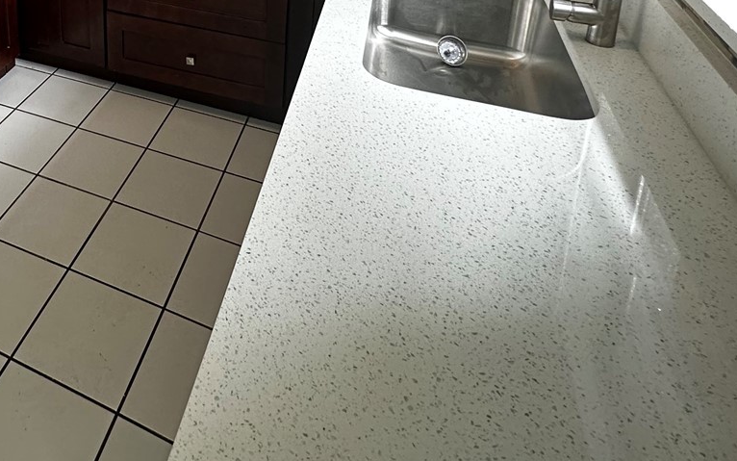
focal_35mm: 31
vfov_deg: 32.6
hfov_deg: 54.6
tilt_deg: -13.8
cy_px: -108
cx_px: 95
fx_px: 623
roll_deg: +2.0
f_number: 2.2
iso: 200
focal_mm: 2.22
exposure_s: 1/120
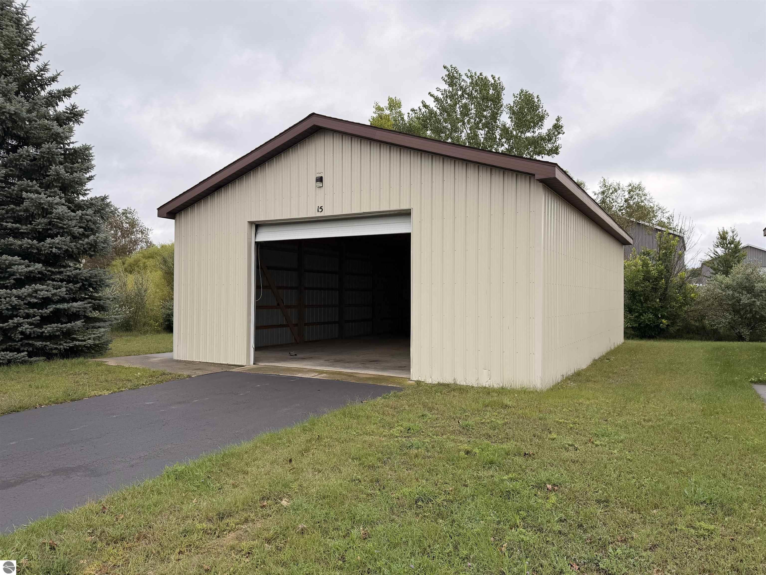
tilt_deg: +0.8
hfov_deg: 71.6
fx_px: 531
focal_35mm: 24
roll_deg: +0.4
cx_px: 383
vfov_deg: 56.8
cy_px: 288
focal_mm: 6.76
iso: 80
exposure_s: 1/1727
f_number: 1.78
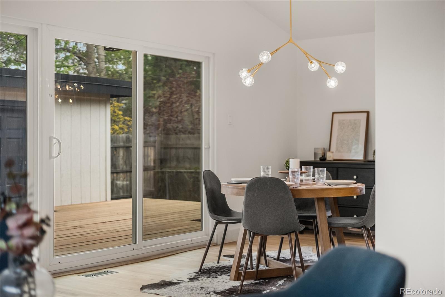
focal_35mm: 50
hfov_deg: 39.6
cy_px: 148
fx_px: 618
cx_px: 222
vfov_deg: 27.0
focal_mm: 50
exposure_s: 1/500
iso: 1000
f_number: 1.8
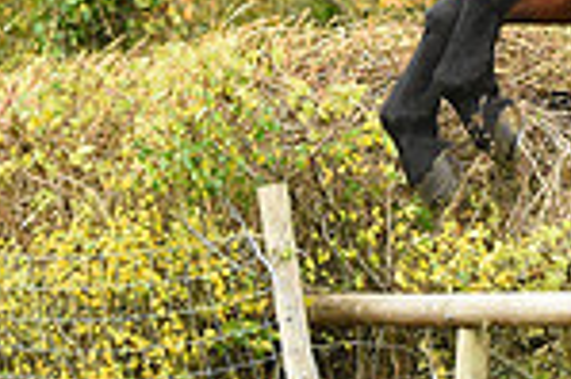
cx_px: 989
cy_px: 11
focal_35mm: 389
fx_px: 6163
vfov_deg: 3.5
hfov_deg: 5.2
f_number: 5.6
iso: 5600
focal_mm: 100
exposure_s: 1/1250
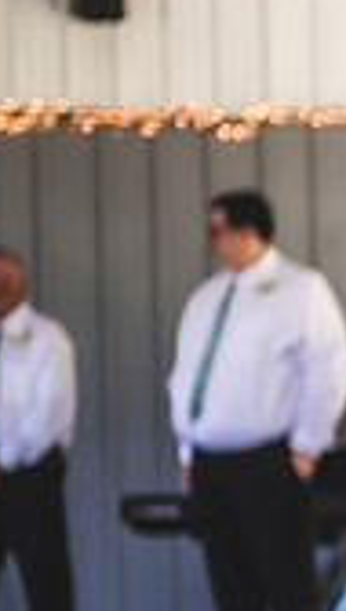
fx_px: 4110
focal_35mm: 253
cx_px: 947
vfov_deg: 8.5
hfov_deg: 4.7
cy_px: 453
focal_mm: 70
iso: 400
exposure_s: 1/200
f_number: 2.8
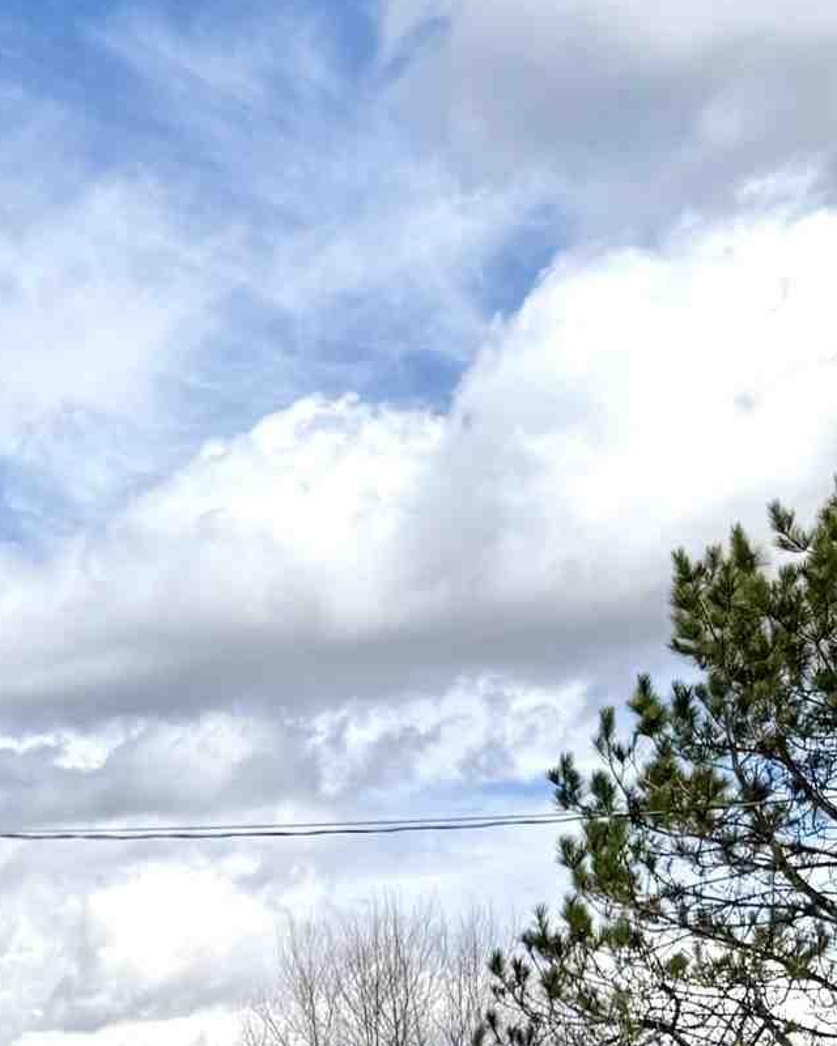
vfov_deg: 19.6
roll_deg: -0.6
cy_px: 1355
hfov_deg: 14.0
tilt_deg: -1.5
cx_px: -898
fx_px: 2787
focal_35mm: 90
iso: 80
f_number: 1.78
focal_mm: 6.76
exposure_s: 1/7353
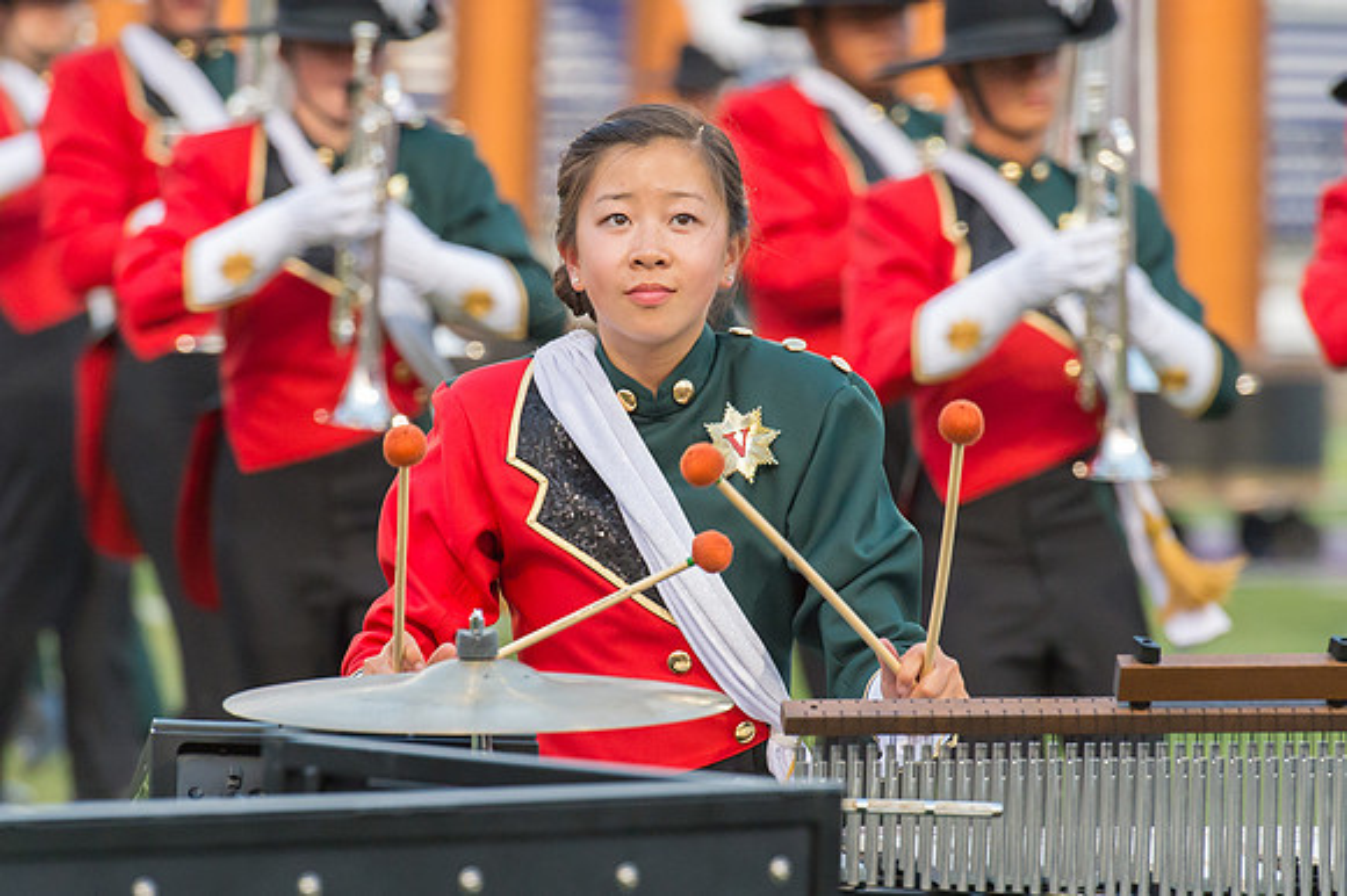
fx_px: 10151
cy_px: 489
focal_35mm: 271
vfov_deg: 5.1
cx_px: 681
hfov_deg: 7.6
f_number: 5
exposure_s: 1/640
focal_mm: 200
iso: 3200
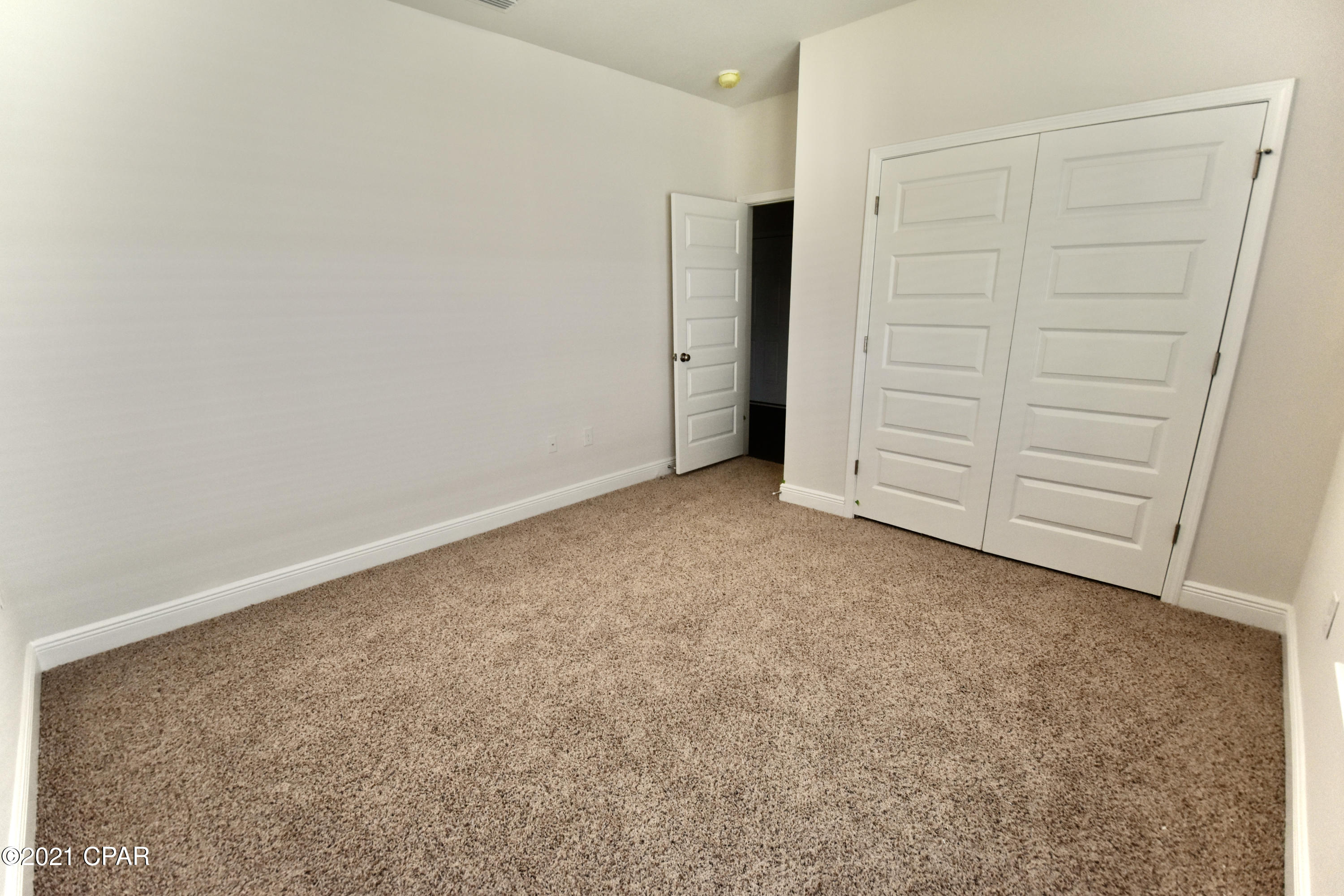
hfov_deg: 100.4
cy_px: 448
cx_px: 672
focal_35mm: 15
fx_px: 560
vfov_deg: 77.3
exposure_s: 1/100
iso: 800
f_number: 5
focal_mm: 10
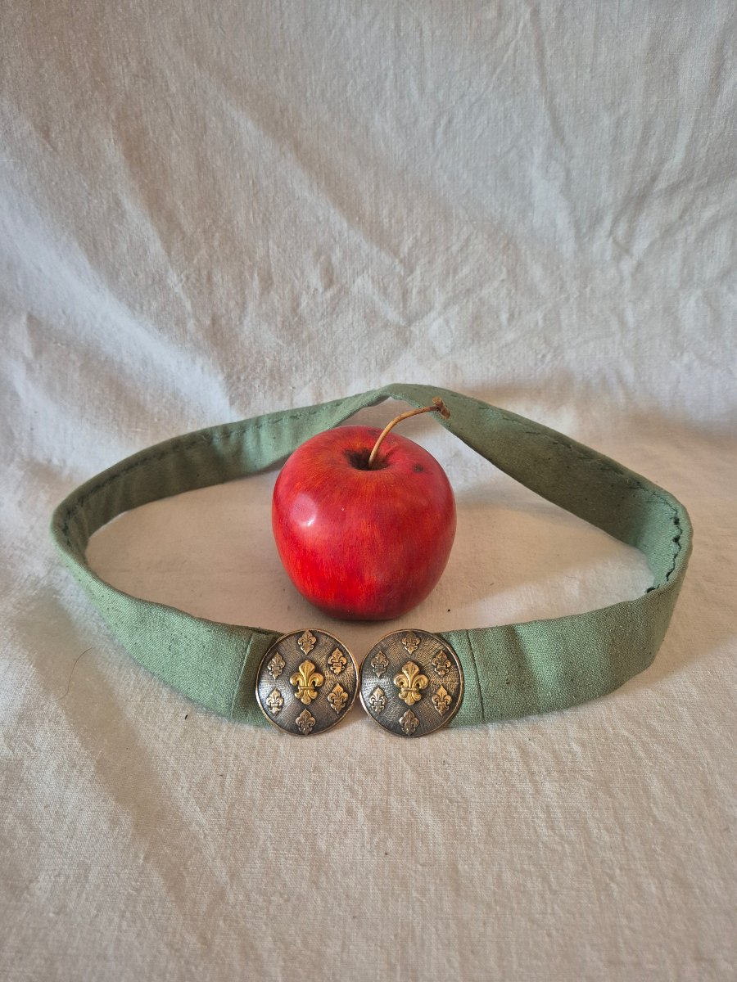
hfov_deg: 58.9
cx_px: 368
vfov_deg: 73.9
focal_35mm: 23
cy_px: 491
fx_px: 653
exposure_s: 1/100
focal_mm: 5.4
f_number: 1.8
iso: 640
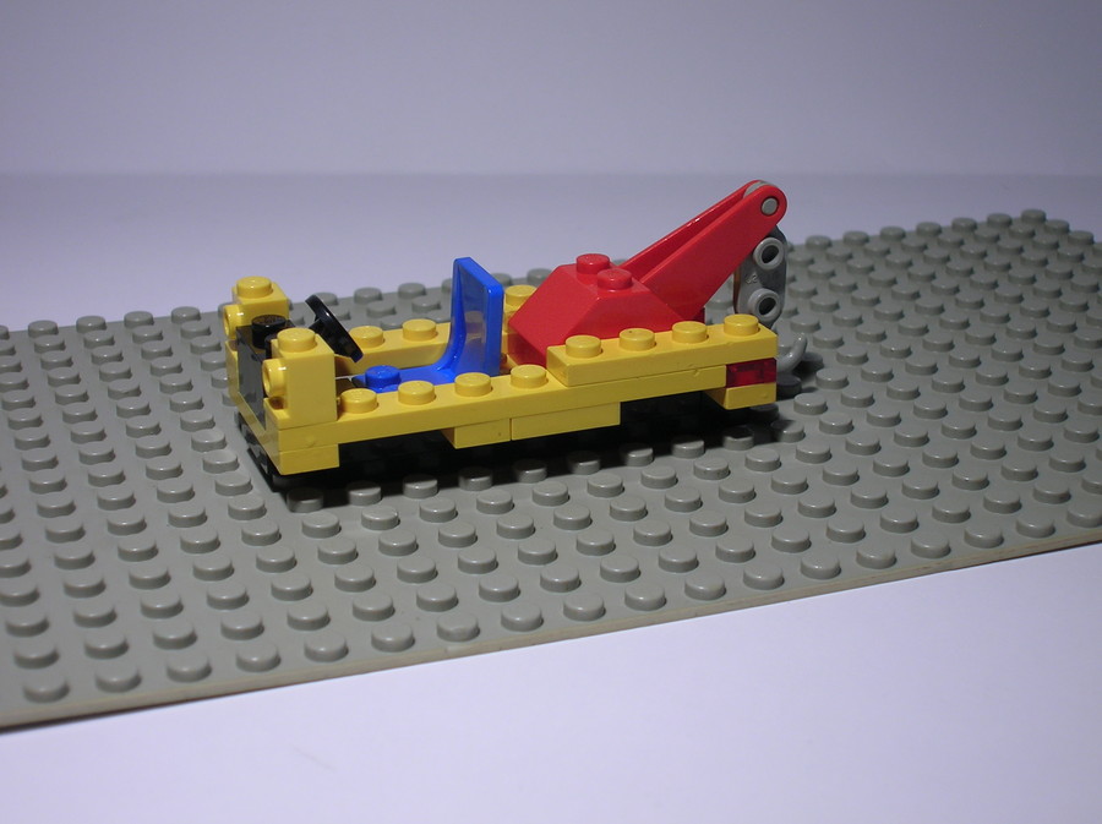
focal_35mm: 63
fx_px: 2003
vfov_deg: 23.2
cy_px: 412
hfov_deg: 30.8
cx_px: 551
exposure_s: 1/22.5
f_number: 3.6
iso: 50
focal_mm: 10.4
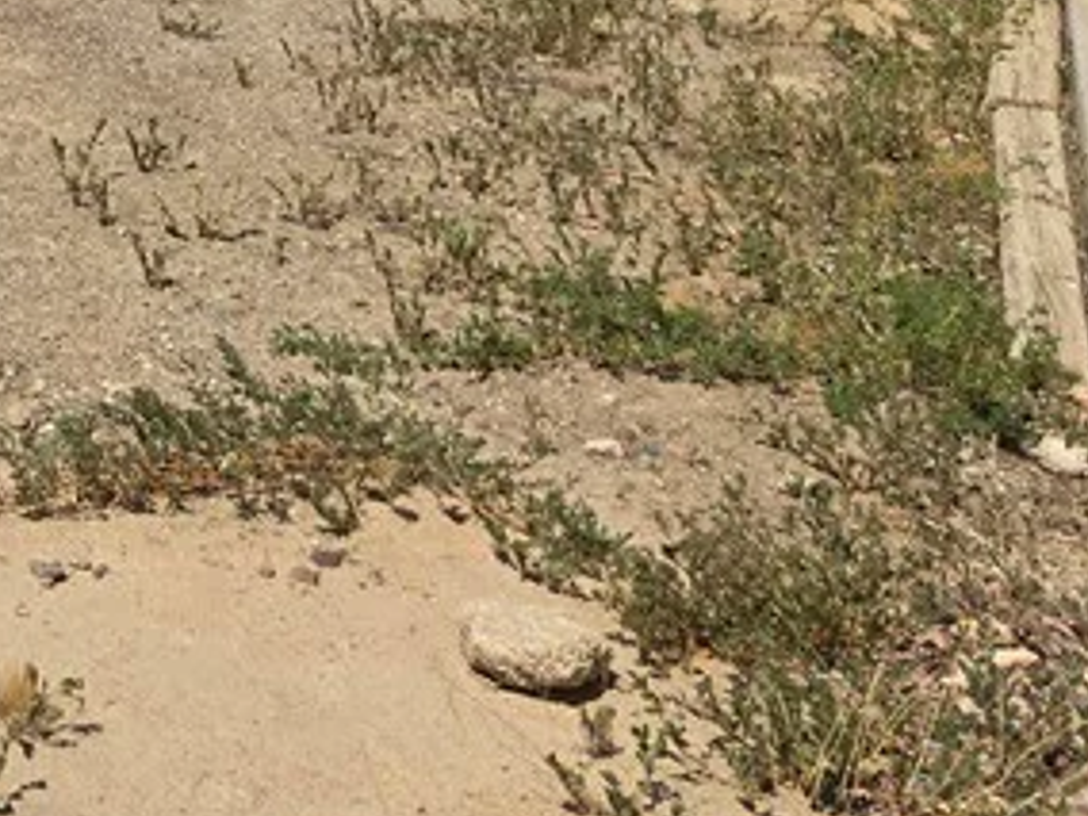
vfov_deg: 15.5
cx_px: -728
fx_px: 2609
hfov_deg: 19.3
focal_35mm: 83
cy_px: -598
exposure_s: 1/1457
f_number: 1.7
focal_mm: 6.3
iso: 12
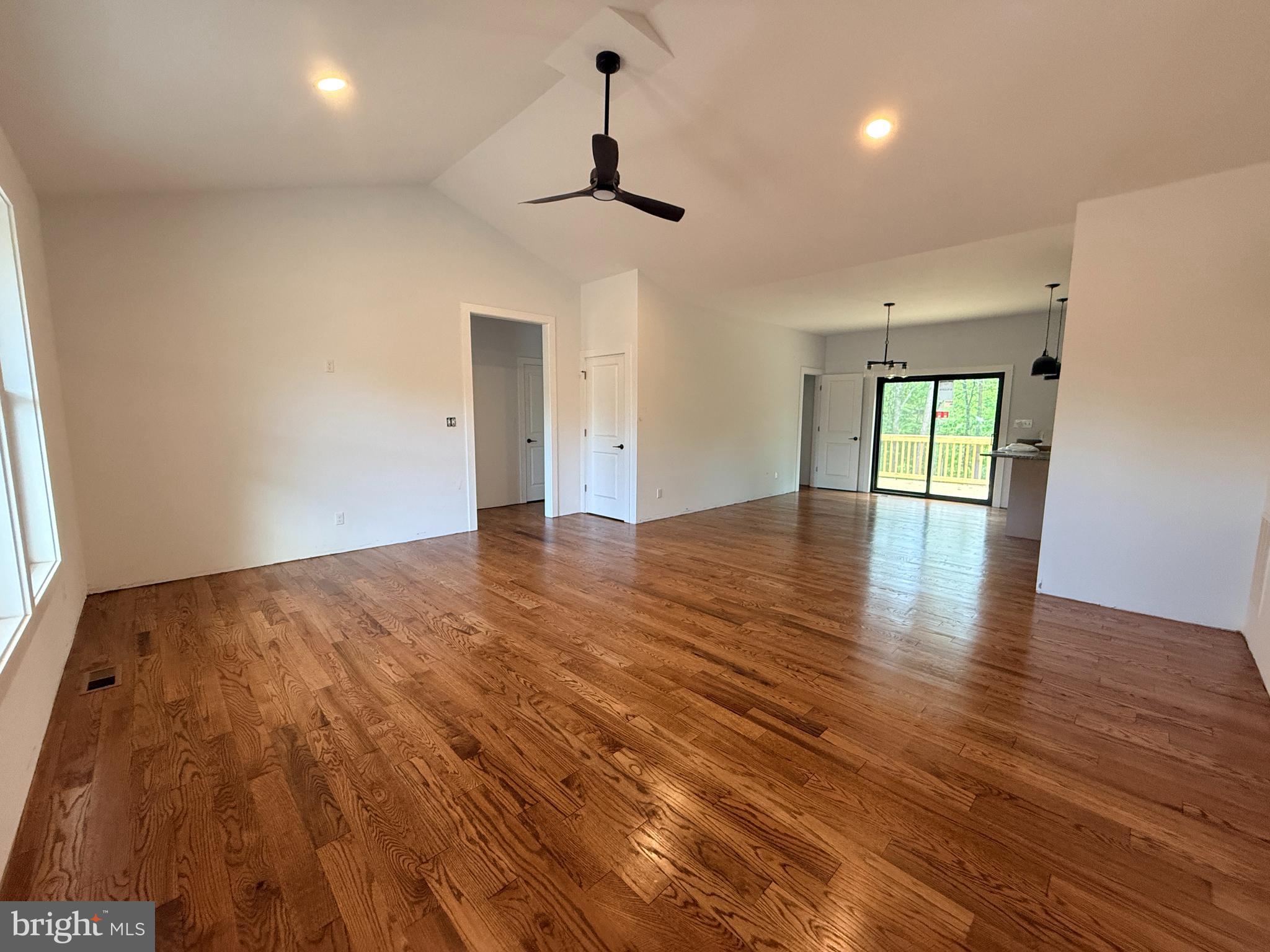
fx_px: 514
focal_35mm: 14
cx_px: 635
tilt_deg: -7.5
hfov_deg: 102.1
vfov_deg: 85.7
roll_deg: -0.5
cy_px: 476
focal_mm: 2.22
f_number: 2.2
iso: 320
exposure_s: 1/120
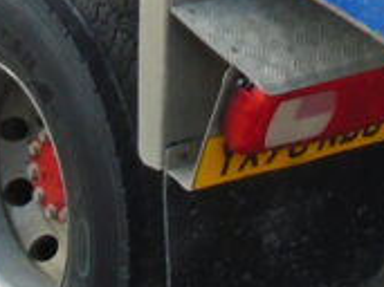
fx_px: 1729
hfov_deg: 12.7
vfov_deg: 8.9
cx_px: 220
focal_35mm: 156
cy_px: -298
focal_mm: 4.6
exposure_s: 1/250
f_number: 3.2
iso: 100
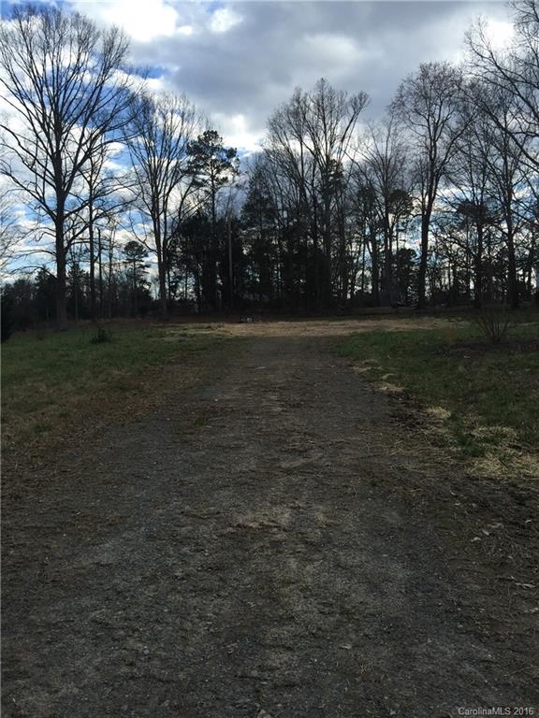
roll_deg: +0.6
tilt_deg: -2.0
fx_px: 602
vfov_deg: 61.7
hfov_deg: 48.2
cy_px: 359
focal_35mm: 29
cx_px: 270
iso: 32
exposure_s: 1/1319
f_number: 2.2
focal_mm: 4.15
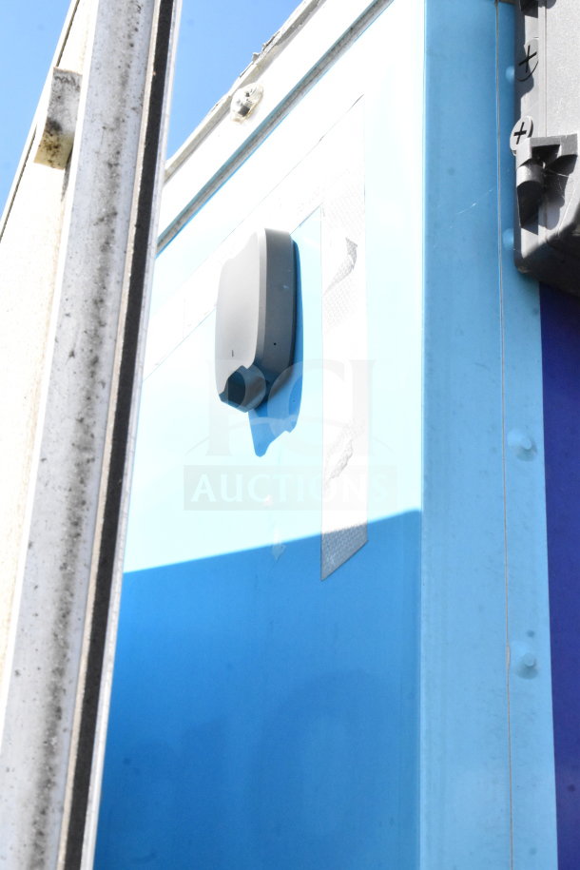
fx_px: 1994
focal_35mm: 82
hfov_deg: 16.6
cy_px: 435
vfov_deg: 24.6
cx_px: 290
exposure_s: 1/1600
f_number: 20
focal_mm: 55
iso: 6400
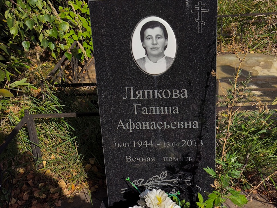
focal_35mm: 50
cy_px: 104
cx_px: 138
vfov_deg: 29.1
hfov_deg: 38.2
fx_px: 400
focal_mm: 4.71
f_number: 1.7
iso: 50
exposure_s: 1/2162
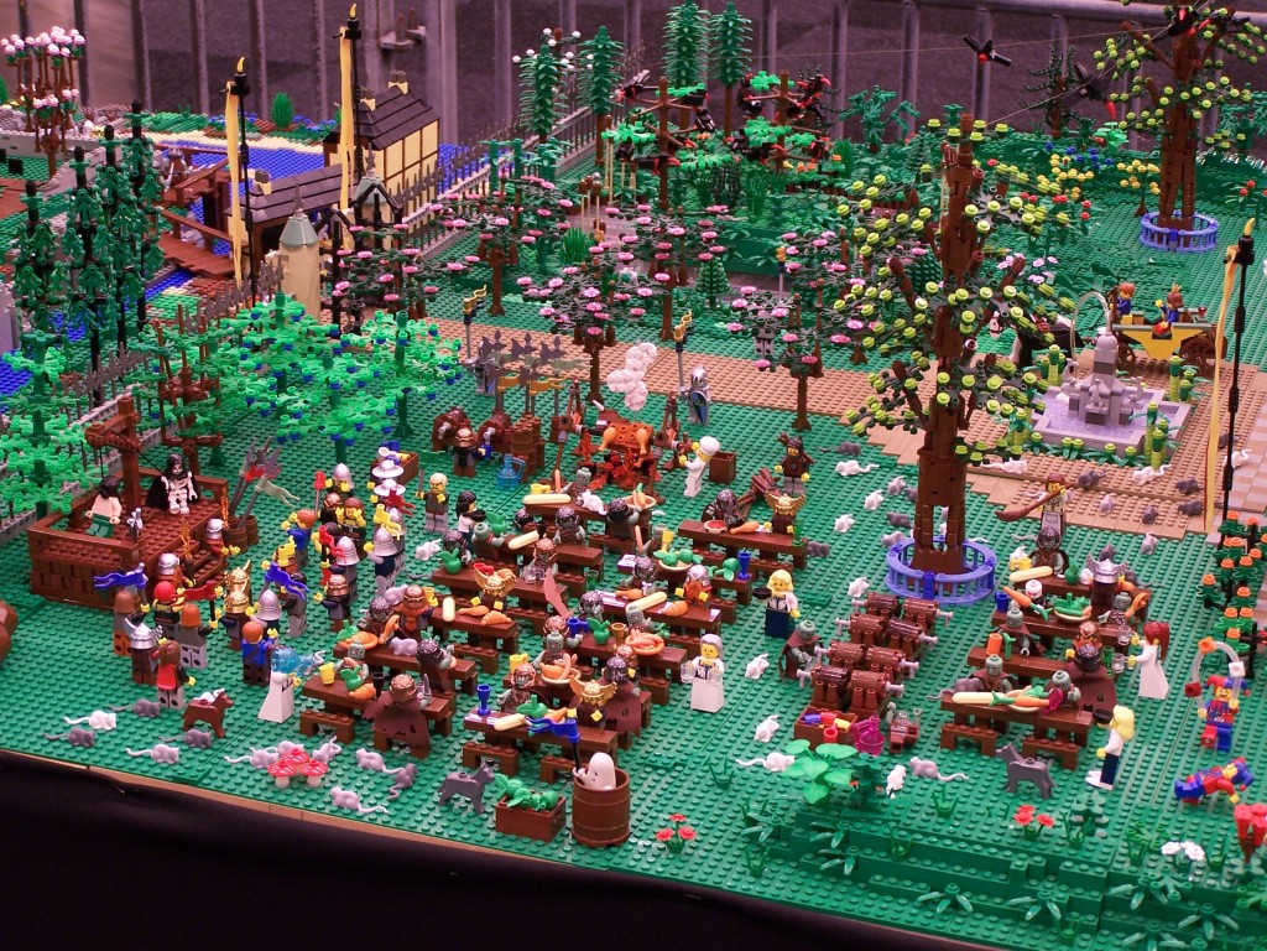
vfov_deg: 21.3
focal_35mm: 69
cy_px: 476
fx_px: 2526
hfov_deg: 28.2
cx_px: 634
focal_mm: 11.5
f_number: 3.2
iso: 80
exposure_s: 1/2
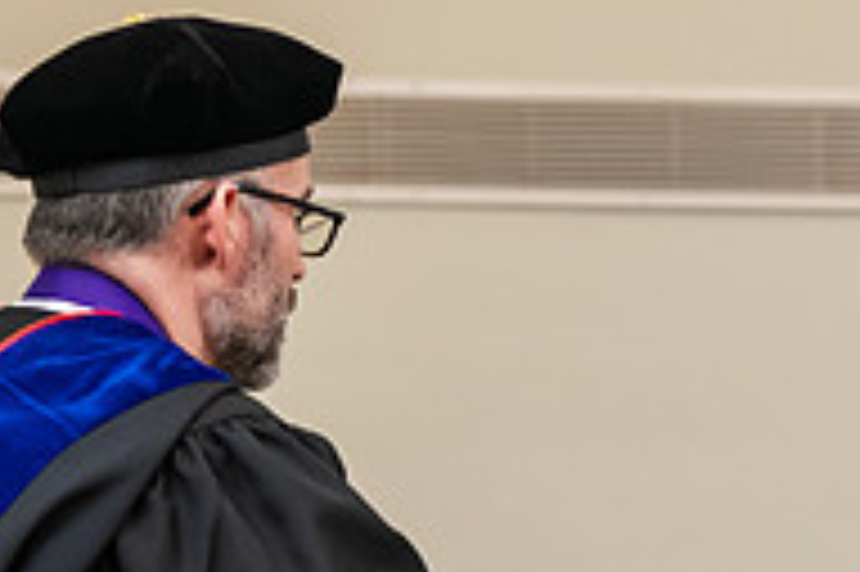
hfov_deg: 6.7
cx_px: 1031
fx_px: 7256
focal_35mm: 304
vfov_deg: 4.5
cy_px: 669
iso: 1600
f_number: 4.5
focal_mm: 100
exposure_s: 1/200
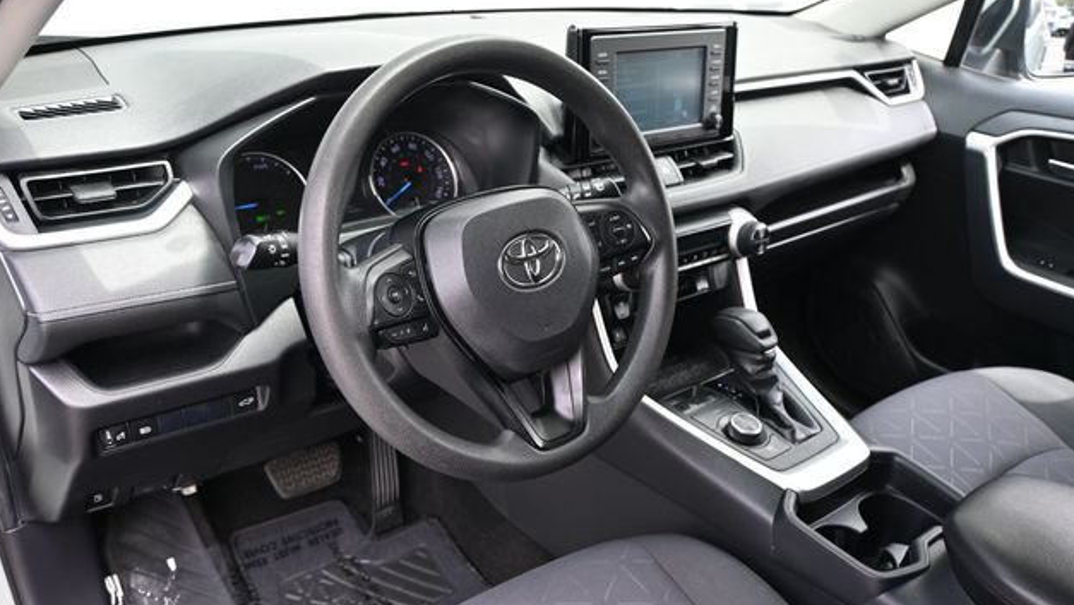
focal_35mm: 31
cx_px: 536
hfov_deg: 62.2
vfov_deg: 37.4
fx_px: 891
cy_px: 344
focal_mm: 19.5
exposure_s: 1/200
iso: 400
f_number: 3.8
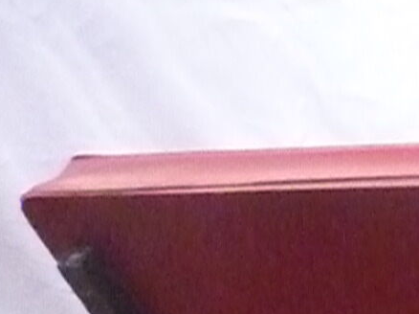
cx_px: 958
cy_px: 462
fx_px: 1415
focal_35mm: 117
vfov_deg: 12.1
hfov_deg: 13.2
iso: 1600
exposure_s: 1/800
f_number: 4.5
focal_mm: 4.4
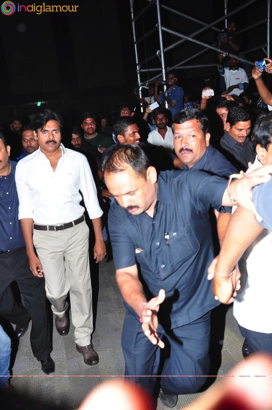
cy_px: 205
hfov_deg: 41.6
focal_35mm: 32
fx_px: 358
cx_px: 136
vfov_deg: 59.5
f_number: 5
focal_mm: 21
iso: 400
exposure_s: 1/160
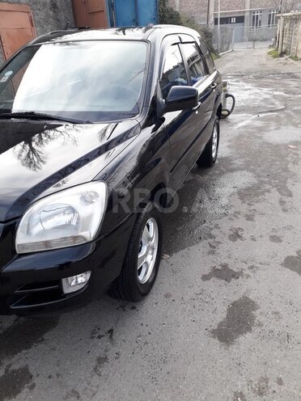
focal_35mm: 27
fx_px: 313
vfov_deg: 65.3
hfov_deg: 51.4
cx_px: 150
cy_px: 200
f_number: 1.9
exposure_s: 1/180
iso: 40
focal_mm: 3.6
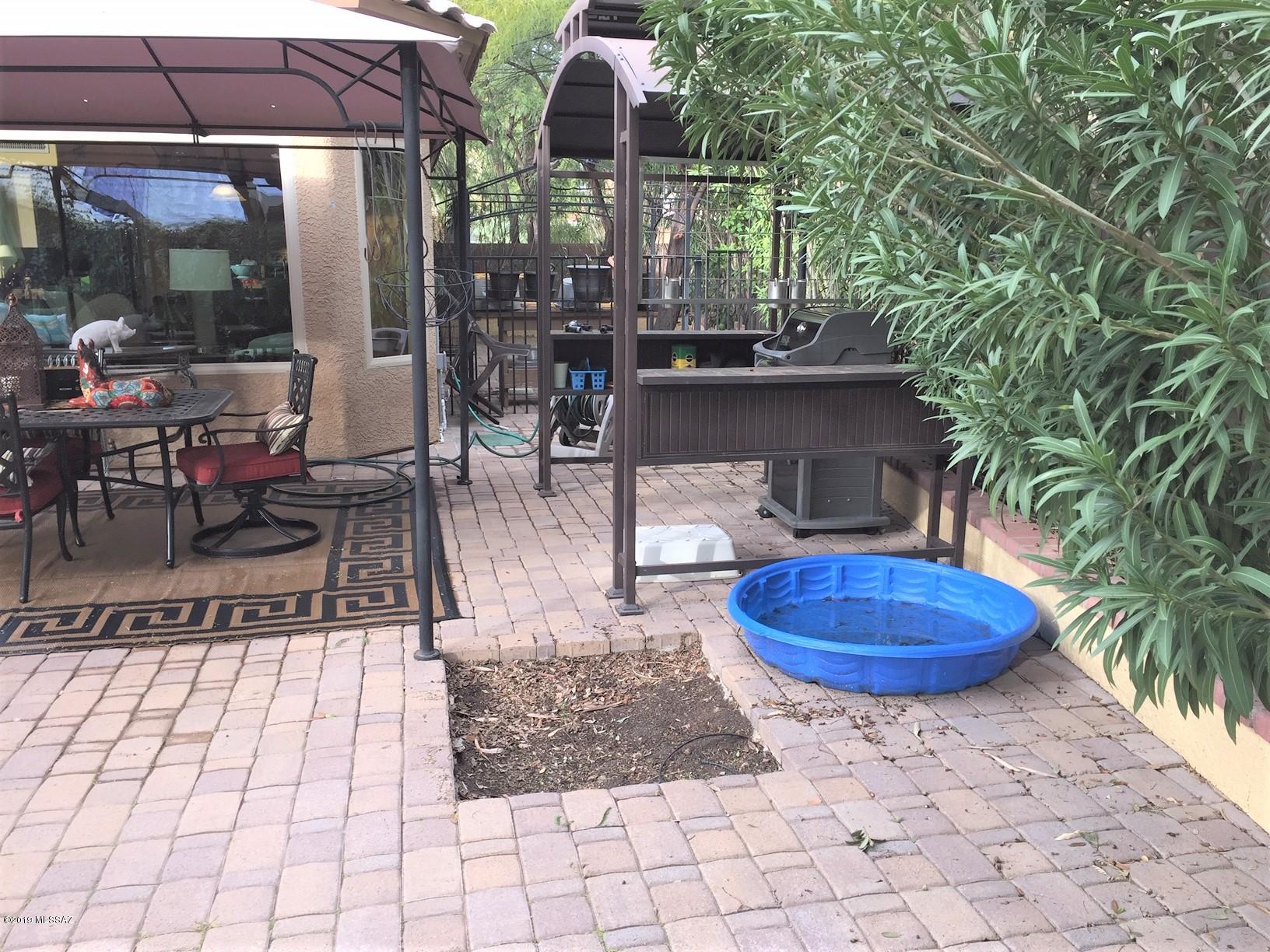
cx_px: 635
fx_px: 1064
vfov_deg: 48.2
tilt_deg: -13.0
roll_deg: -0.7
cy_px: 476
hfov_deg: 61.7
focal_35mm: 29
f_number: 2.2
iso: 32
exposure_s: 1/130
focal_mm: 4.15
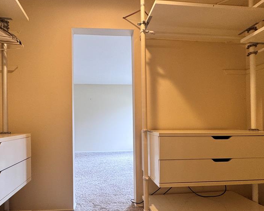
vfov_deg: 67.5
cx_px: 111
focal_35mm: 20
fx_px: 156
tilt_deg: -0.3
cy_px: 125
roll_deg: +0.7
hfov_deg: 79.8
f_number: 2.2
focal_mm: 2.22
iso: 125
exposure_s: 1/120
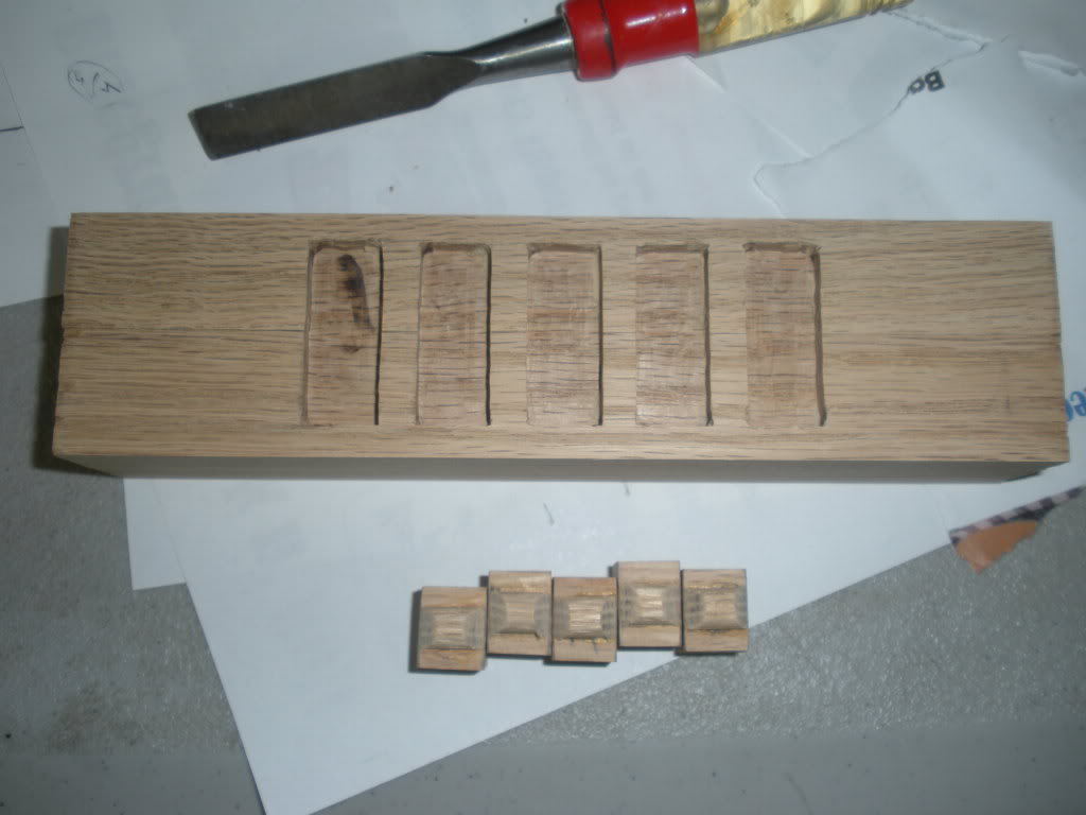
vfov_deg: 39.7
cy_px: 408
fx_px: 1129
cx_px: 543
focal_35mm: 36
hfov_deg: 51.4
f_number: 3.5
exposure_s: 1/30
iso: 64
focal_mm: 6.3
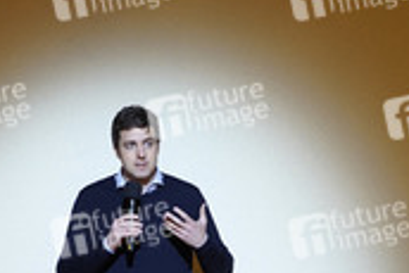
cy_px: 290
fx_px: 5947
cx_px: 144
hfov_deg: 3.9
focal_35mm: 523
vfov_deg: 2.6
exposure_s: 1/100
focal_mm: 200
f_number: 2.8
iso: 1250
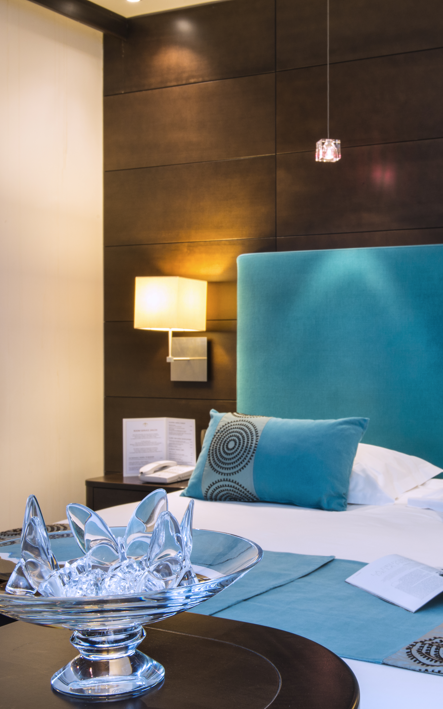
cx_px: 337
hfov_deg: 24.6
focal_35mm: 52
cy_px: 355
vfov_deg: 38.9
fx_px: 1005
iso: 250
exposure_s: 2
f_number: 20
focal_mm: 34
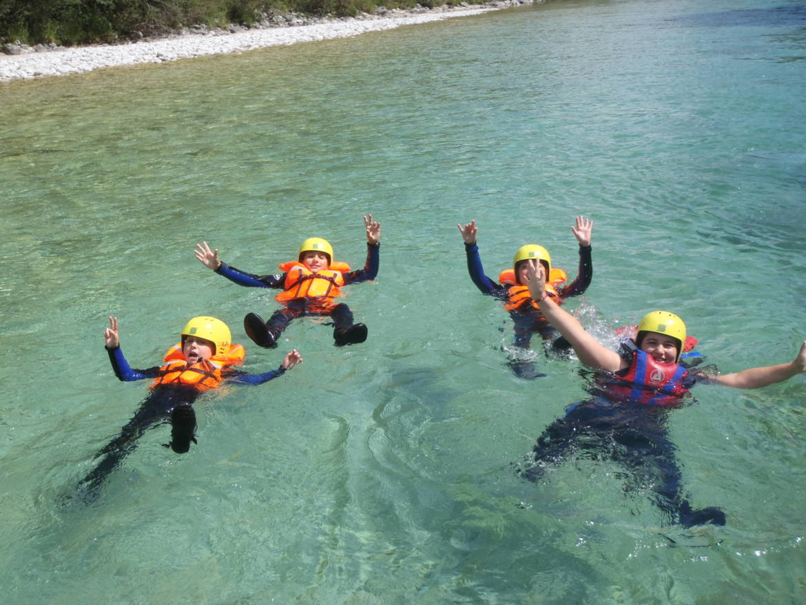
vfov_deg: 34.4
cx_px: 403
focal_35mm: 42
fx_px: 978
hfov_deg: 44.8
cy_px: 302
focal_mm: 7.57
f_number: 4.3
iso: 80
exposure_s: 1/640
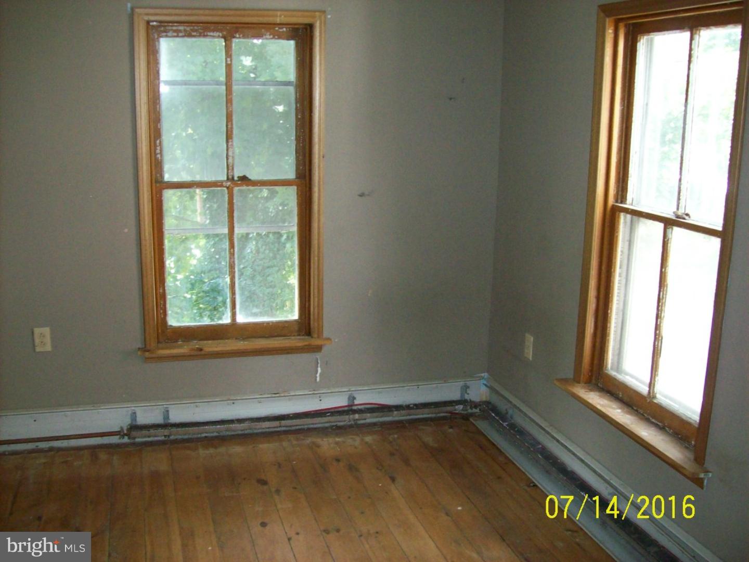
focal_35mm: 36
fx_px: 779
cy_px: 281
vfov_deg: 39.7
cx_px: 374
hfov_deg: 51.4
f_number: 2.7
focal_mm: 6
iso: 200
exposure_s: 1/64
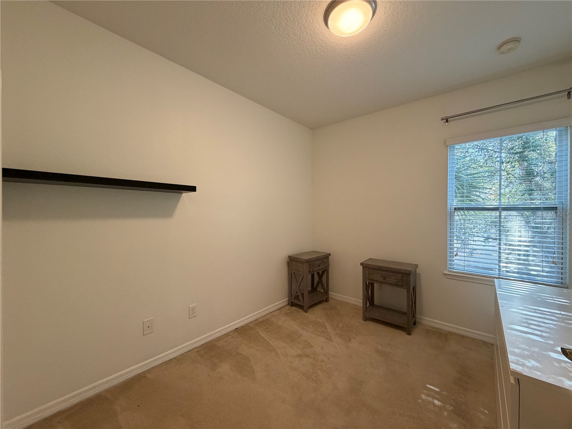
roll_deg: -0.1
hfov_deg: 102.1
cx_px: 286
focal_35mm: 14
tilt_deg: -0.4
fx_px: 231
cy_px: 214
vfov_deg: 85.7
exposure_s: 1/120
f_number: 2.2
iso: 250
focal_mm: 2.22
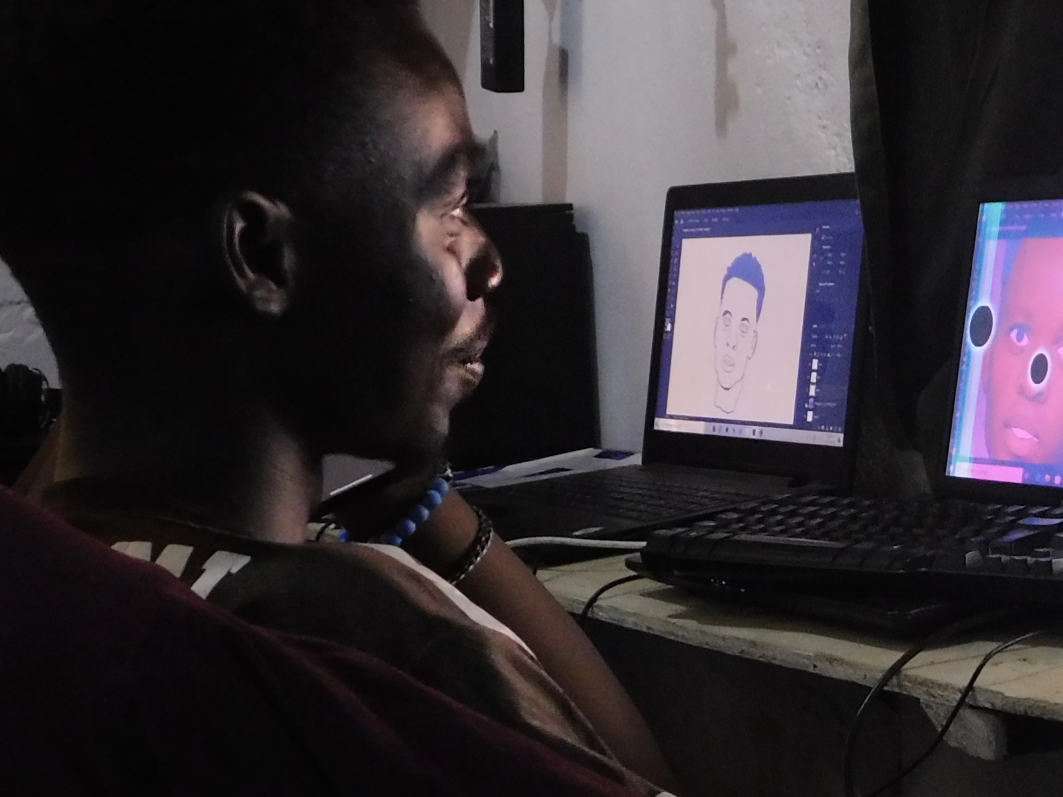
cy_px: 437
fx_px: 2764
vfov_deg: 16.4
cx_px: 915
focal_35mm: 90
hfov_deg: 21.4
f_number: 3.2
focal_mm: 5.3
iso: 1100
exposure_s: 1/15
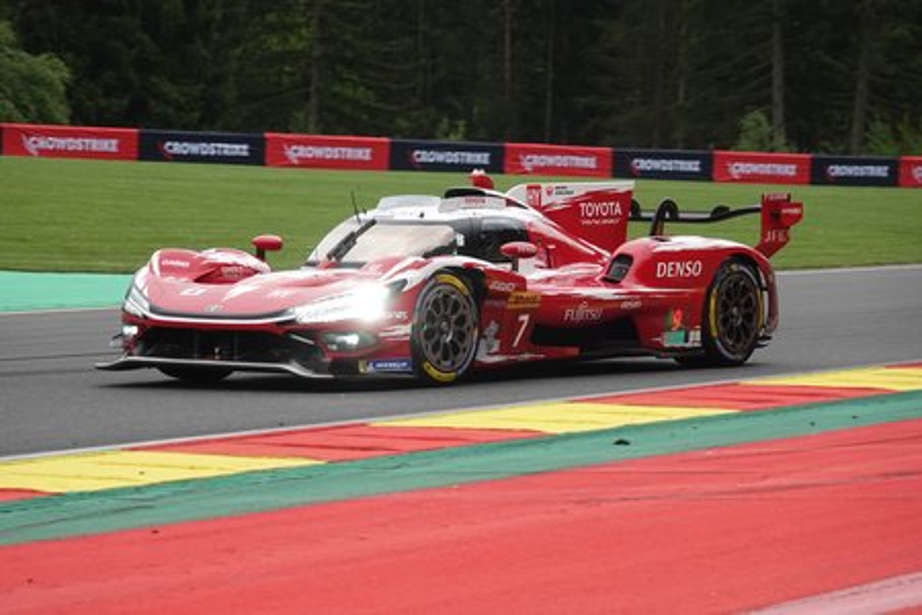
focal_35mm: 192
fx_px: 4917
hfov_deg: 10.7
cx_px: 461
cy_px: 308
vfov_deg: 7.2
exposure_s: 1/800
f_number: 4
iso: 160
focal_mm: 70.27
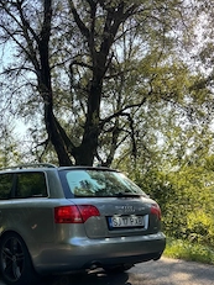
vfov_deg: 40.6
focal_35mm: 45
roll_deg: +0.2
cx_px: 54
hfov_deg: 31.6
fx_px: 371
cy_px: 223
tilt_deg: -2.3
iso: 50
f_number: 1.6
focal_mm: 5.96
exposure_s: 1/456
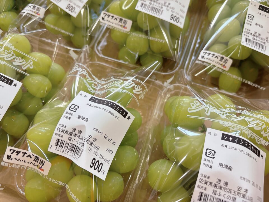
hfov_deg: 67.3
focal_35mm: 26
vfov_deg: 53.1
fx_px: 202
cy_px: 101
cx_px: 134
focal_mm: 5.96
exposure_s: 1/120
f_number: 1.6
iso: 64
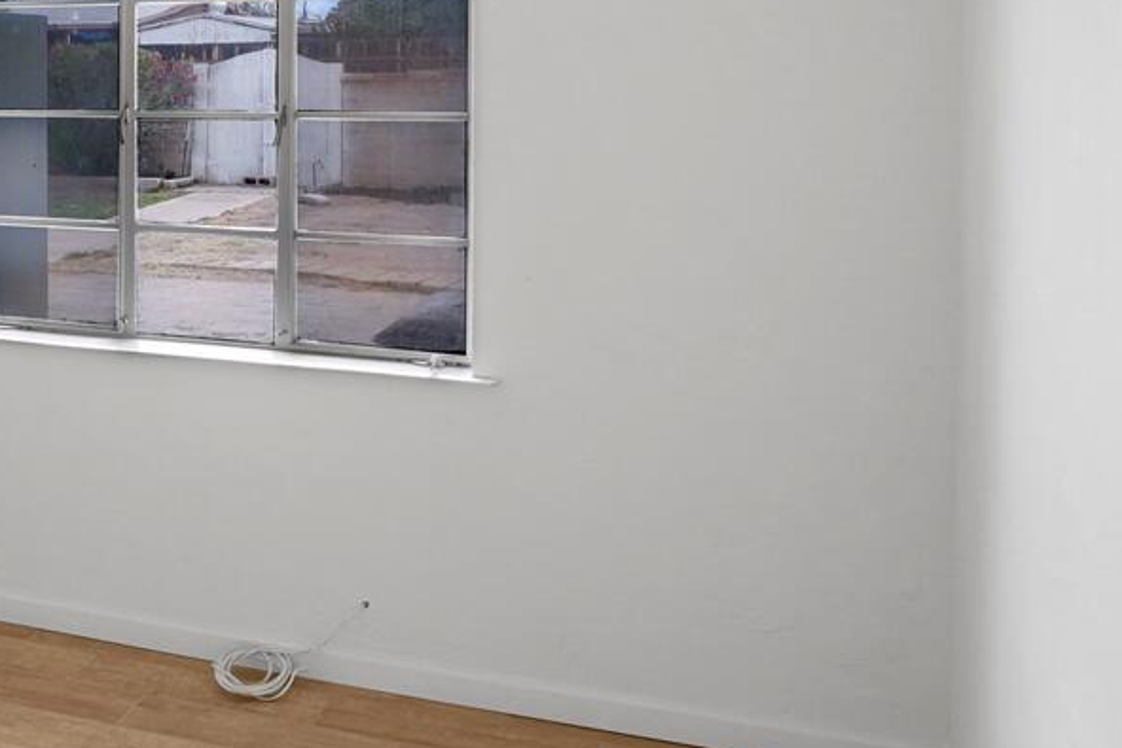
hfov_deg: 47.5
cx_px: 199
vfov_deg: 34.9
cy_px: 282
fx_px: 1185
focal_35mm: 38
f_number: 8
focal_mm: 10
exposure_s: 1/30
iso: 160
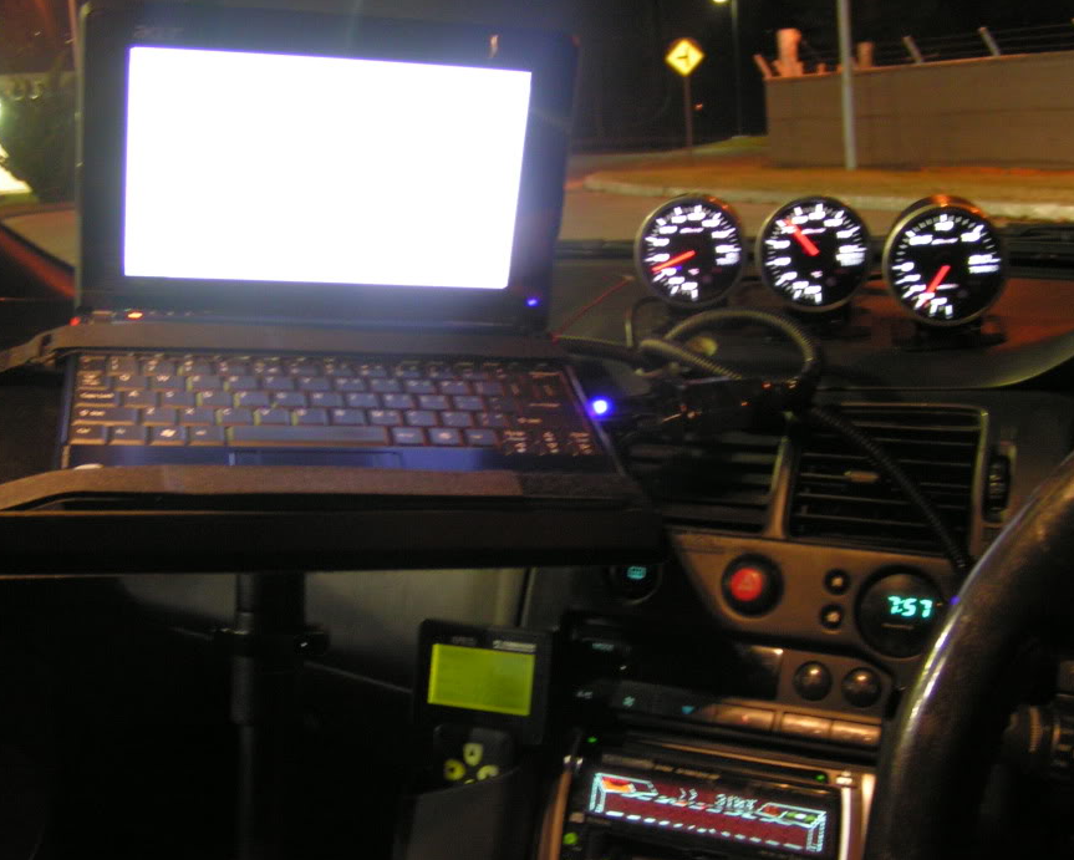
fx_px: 1399
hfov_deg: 42.0
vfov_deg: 34.2
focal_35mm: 44
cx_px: 503
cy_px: 416
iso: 200
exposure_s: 1/2
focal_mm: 5.8
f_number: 2.8
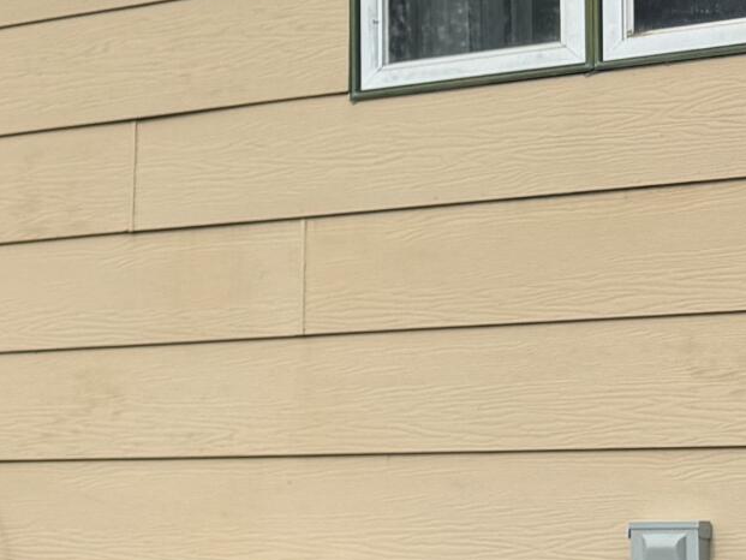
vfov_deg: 12.7
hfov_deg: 14.5
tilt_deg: +1.9
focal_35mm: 116
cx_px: -679
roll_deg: +0.4
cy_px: 448
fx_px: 2500
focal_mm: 6.76
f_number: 1.78
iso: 80
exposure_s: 1/4608
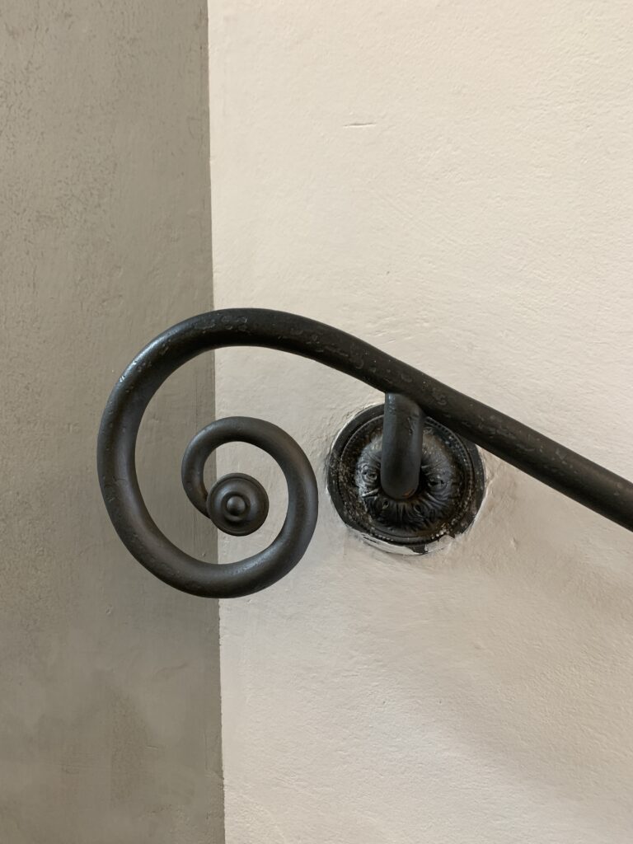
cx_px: 316
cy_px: 422
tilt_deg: -5.4
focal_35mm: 26
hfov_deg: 53.1
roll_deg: -0.4
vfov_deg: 67.3
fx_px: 634
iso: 250
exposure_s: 1/50
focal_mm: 4.25
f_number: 1.8
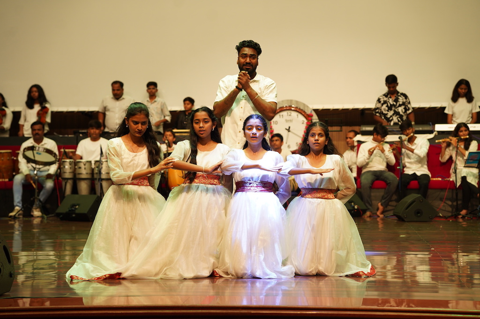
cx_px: 240
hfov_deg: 23.9
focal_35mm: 85
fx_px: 1132
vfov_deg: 16.0
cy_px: 160
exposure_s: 1/60
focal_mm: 85
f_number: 3.5
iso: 800
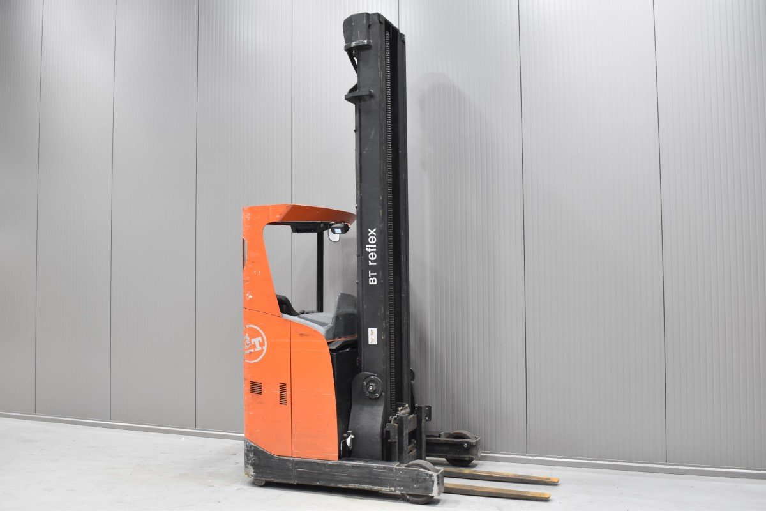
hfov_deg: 55.1
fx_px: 734
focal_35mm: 34
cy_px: 256
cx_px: 383
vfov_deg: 38.4
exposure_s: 1/25
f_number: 5.6
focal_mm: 23
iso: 1600
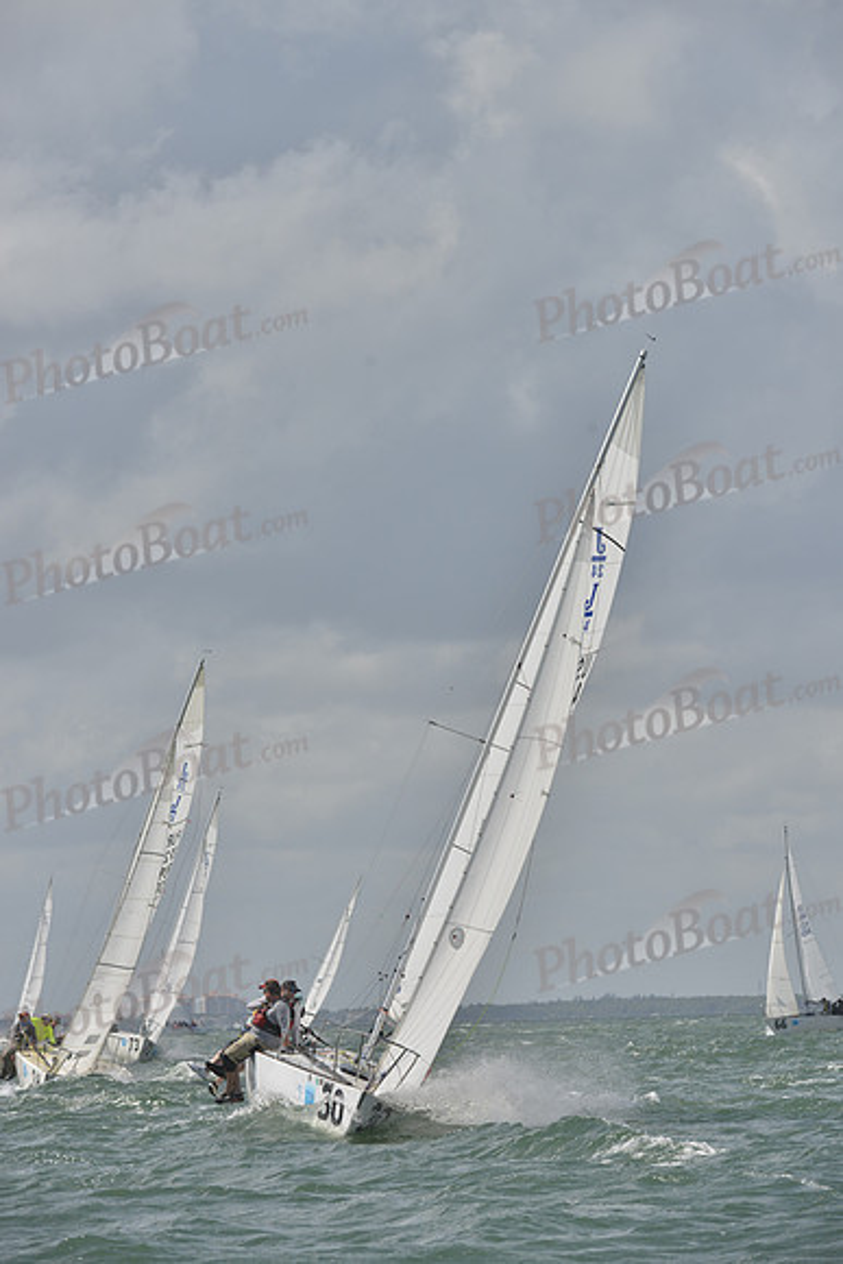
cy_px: 632
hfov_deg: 6.9
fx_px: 7020
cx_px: 422
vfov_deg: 10.3
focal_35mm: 200
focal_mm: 200
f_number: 9
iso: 280
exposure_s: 1/1250
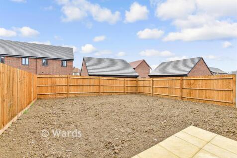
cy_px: 79
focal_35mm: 15
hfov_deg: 100.4
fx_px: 99
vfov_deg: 77.3
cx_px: 118
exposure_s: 1/80
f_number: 8
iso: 160
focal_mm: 10
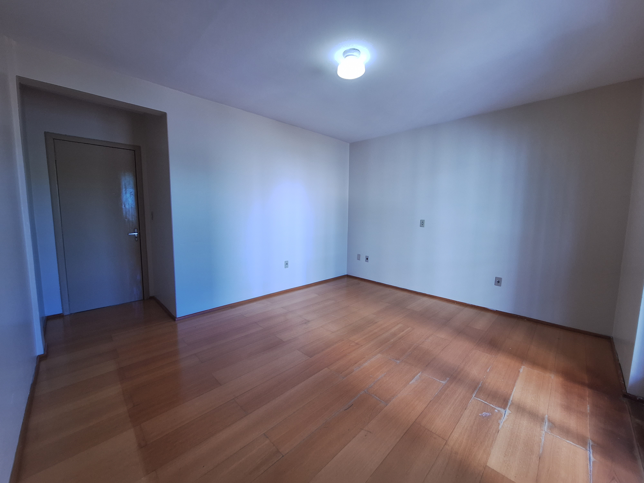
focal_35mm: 13
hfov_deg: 106.2
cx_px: 322
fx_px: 242
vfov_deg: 89.9
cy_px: 242
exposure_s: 1/60
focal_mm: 1.74
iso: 64
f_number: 2.2
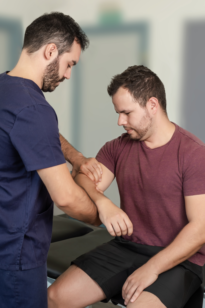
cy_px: 154
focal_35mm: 50
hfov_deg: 27.0
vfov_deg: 39.6
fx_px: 427
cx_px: 102
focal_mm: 50
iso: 250
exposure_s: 1/100
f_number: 4
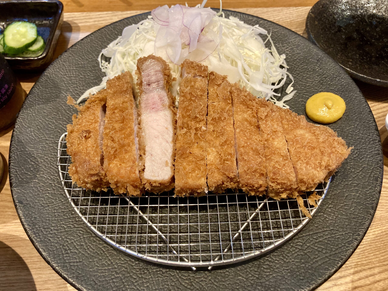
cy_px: 146
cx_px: 194
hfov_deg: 63.4
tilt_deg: -58.5
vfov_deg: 49.7
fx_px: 314
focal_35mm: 28
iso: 200
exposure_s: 1/50
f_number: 1.8
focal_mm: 3.99
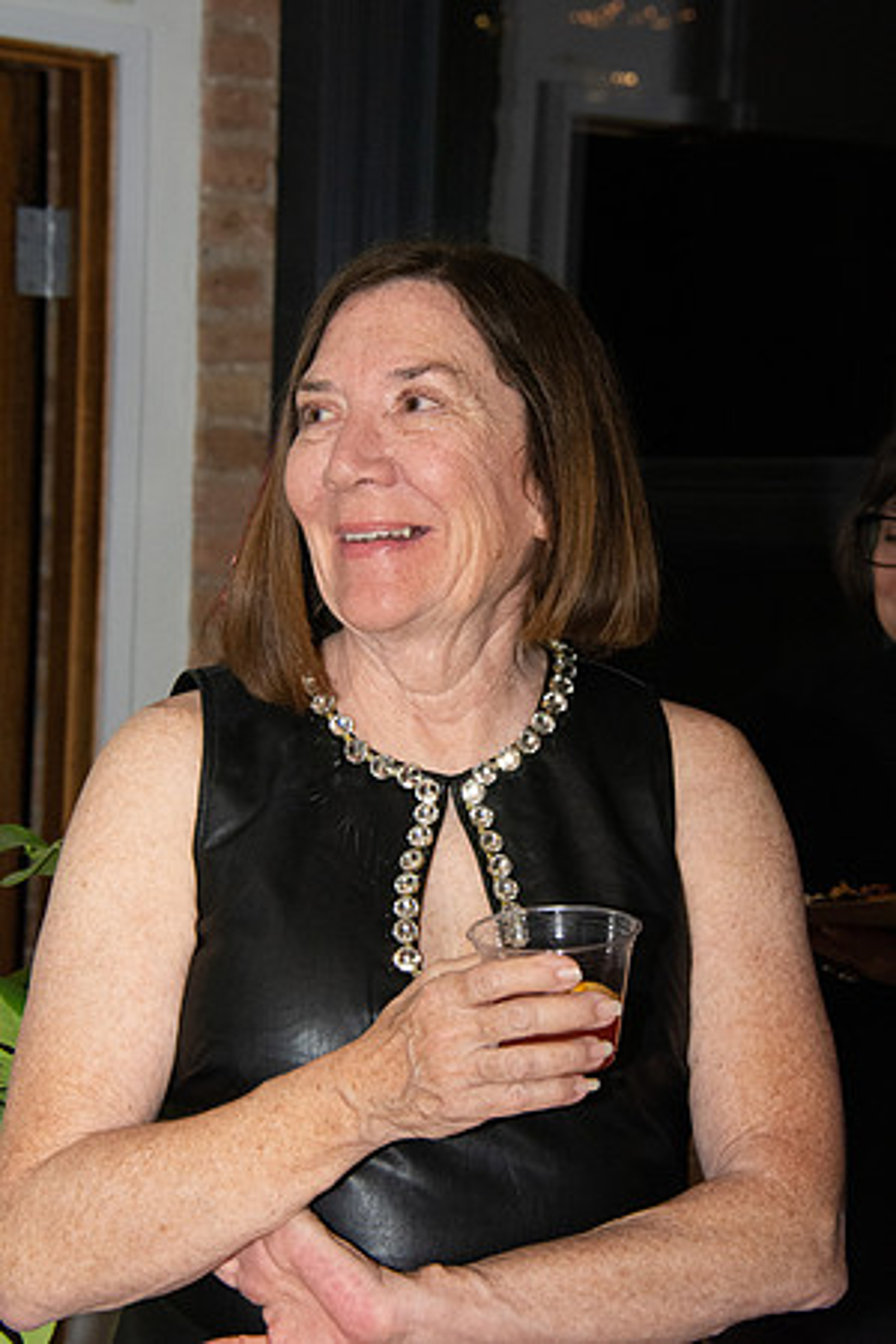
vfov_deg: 18.9
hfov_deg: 12.7
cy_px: 672
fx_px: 4032
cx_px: 448
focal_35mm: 108
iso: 5000
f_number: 10
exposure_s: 1/250
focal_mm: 72
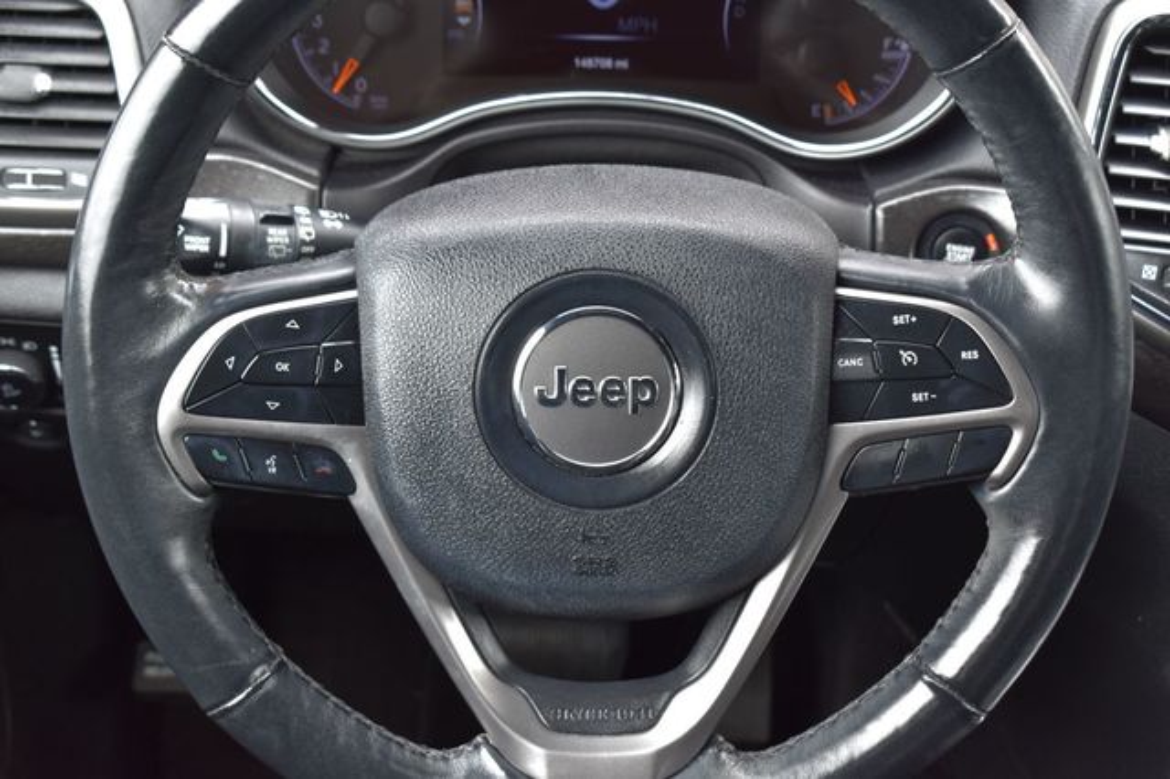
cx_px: 585
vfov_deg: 22.6
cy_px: 390
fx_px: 1949
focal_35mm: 60
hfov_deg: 33.4
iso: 400
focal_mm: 40
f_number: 7.1
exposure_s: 1/40
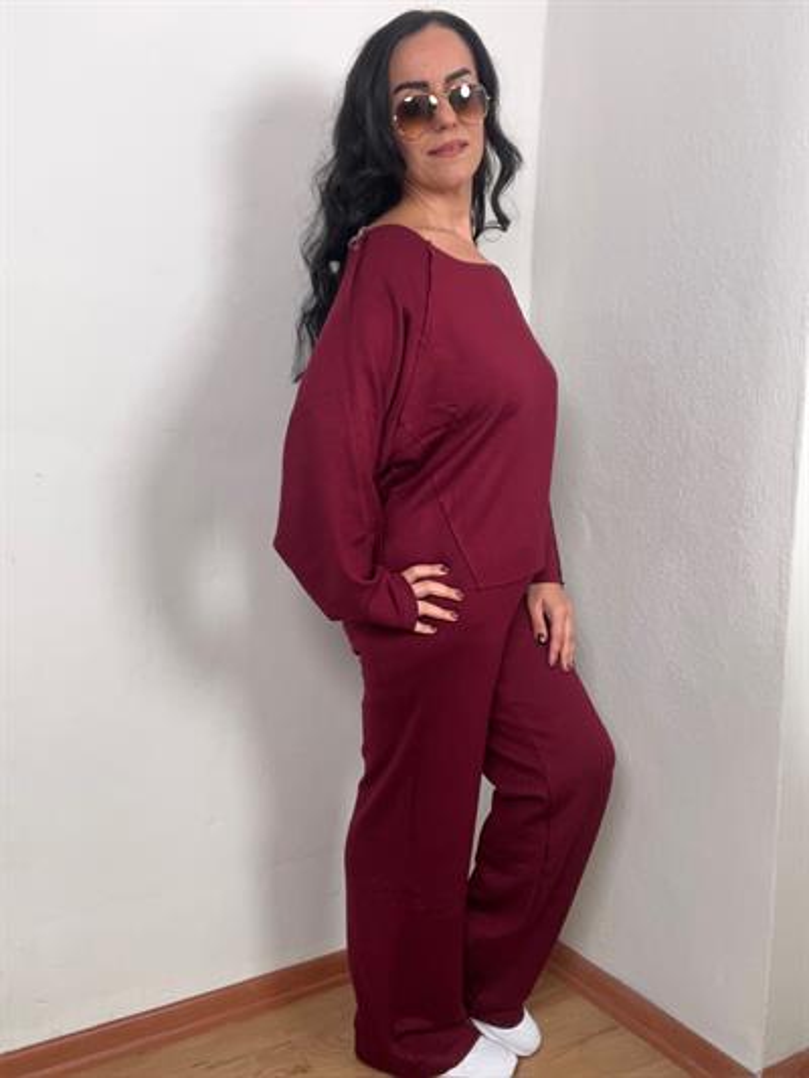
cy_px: 539
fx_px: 934
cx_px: 404
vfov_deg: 60.0
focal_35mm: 30
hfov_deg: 46.8
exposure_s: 1/100
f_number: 2.2
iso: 80
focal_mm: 2.71
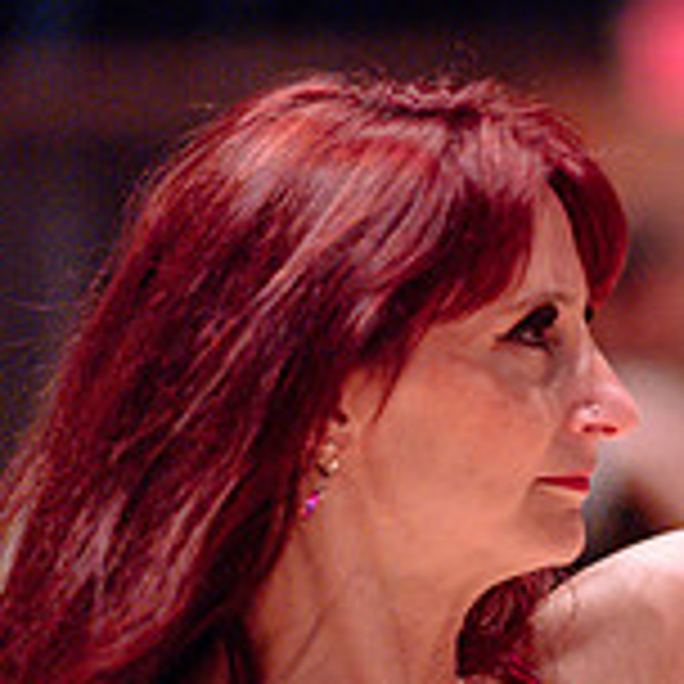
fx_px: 7623
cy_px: 542
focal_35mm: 341
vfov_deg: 5.1
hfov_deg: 5.1
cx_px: 986
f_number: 1.4
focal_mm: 105
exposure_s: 1/250
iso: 2000
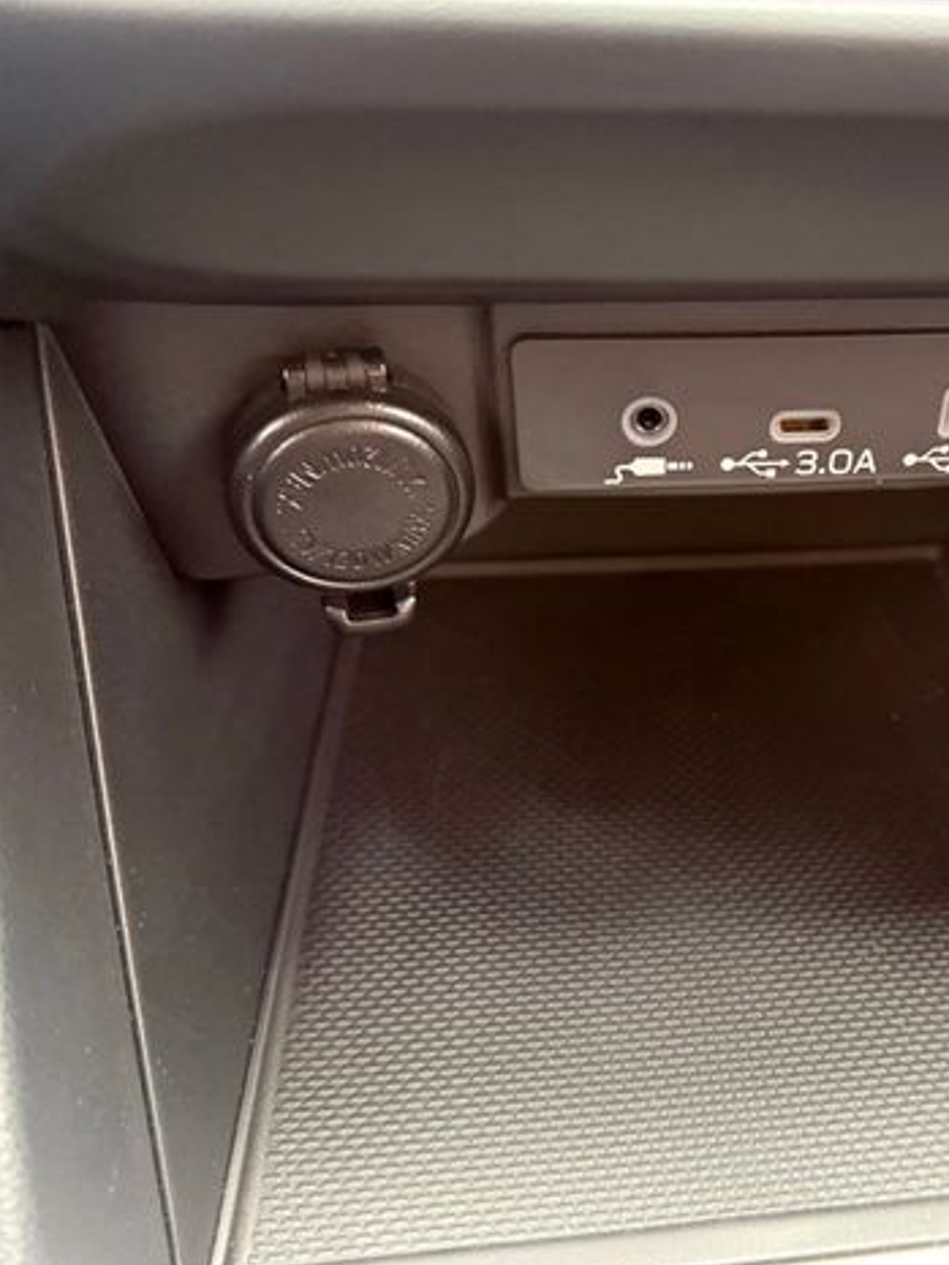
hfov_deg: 41.4
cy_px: 647
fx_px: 1206
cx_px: 734
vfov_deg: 55.3
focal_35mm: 33
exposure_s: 1/35
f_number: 1.78
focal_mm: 6.76
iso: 1000
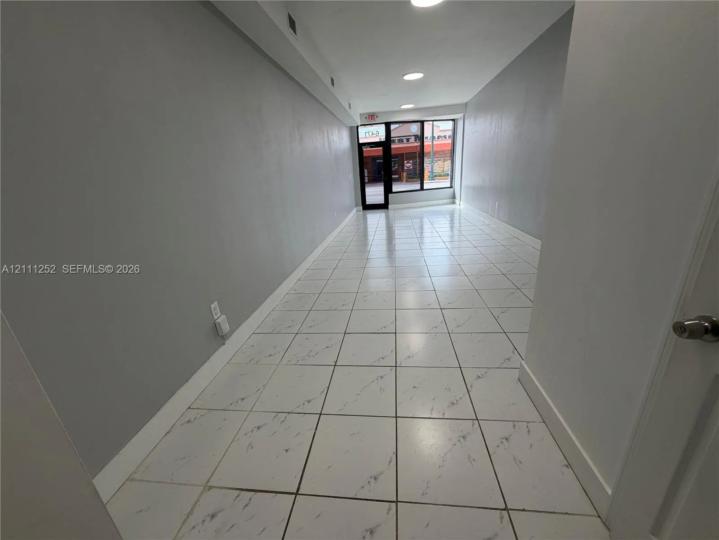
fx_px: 291
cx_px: 360
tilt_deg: -17.6
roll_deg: +4.4
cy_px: 270
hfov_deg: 102.1
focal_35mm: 14
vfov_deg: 85.7
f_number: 2.2
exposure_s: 1/120
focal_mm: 2.22
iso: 64
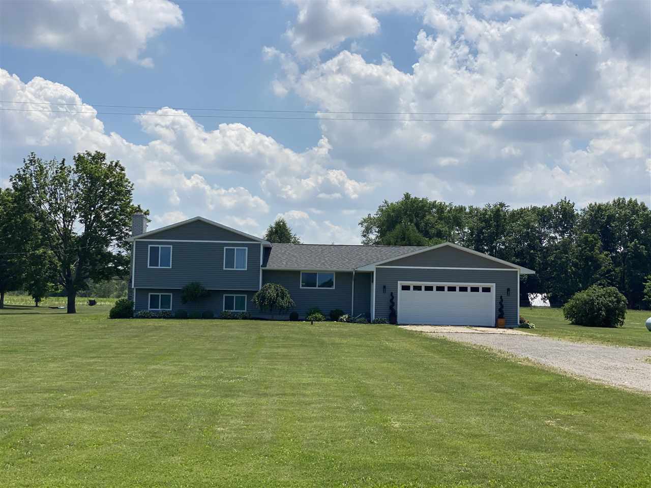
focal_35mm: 52
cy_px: 244
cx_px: 326
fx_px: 978
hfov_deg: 36.8
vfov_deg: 28.0
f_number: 2
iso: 25
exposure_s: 1/3195
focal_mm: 6
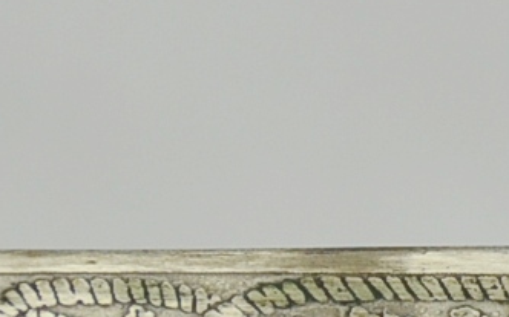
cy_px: 421
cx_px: 550
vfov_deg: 1.4
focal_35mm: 906
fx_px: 12559
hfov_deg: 2.3
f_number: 5.6
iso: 500
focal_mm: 80
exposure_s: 1/250
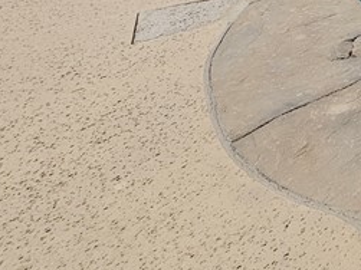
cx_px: 663
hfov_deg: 21.5
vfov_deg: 19.9
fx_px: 552
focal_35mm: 53
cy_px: -220
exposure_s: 1/4076
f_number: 2.2
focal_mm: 2.2
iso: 50
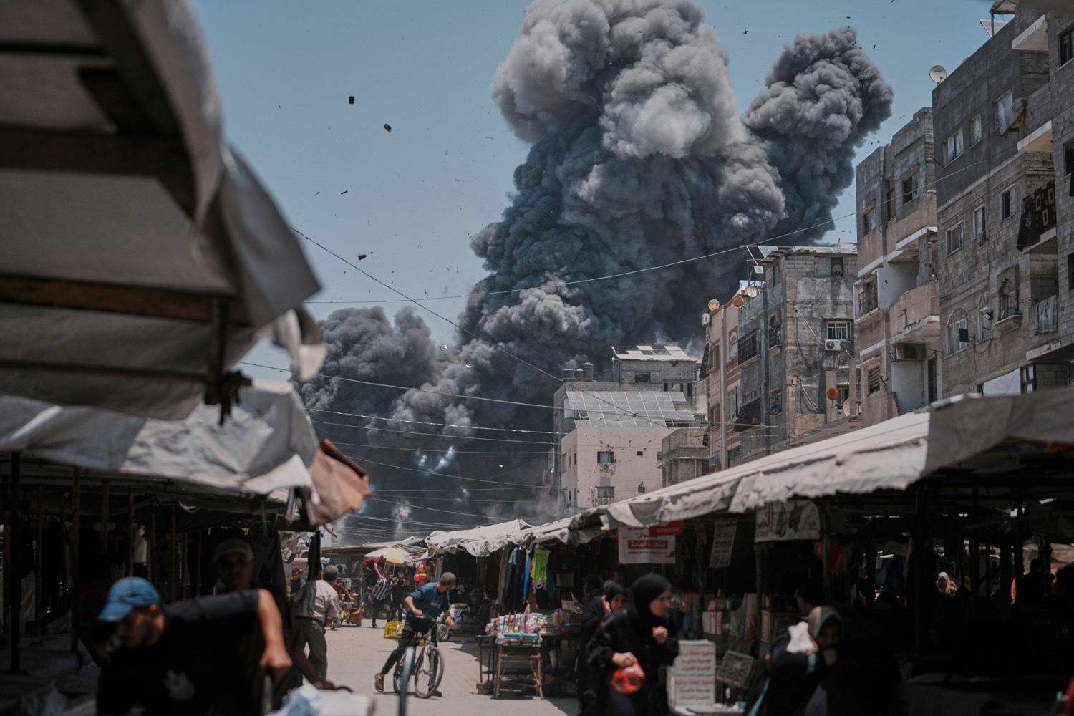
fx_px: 2088
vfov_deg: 19.5
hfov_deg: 28.8
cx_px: 537
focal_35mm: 70
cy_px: 358
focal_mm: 70
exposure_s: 1/8000
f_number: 2.8
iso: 160
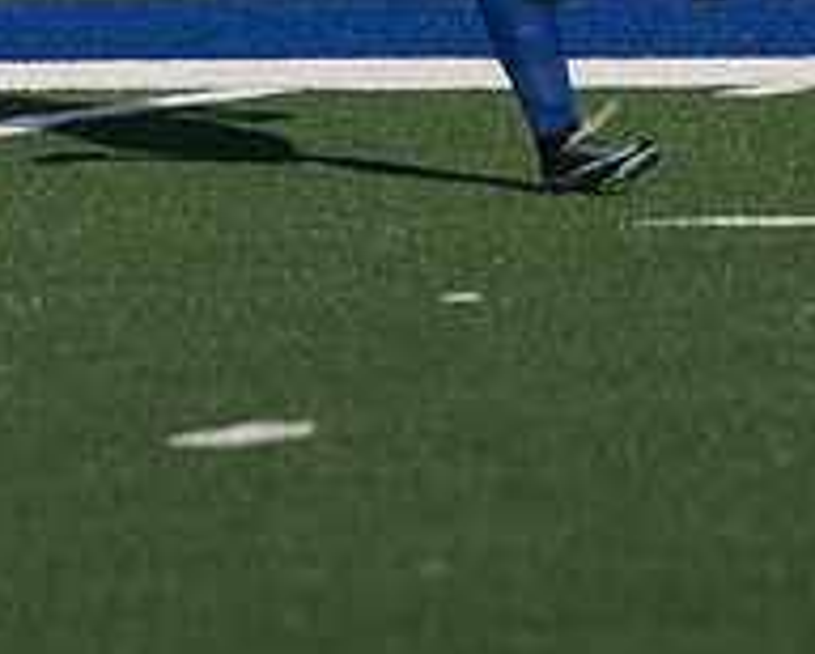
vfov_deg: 1.3
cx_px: 334
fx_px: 29023
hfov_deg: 1.6
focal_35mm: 1202
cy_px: -497
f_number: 4.5
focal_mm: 200
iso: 160
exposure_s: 1/1600
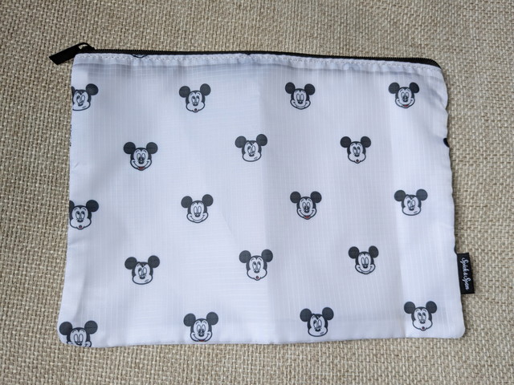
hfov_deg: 65.3
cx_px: 257
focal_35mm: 27
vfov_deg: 51.4
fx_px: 401
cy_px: 192
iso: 53
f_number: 1.73
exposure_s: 1/254
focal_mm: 4.38
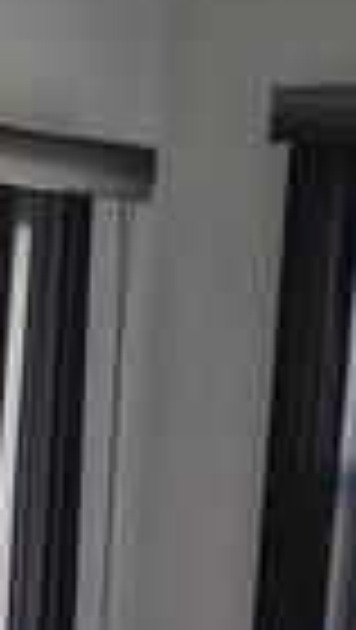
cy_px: 1174
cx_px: -379
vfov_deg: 10.4
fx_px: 3231
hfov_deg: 6.1
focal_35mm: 193
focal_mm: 5.4
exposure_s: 1/180
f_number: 1.8
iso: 80
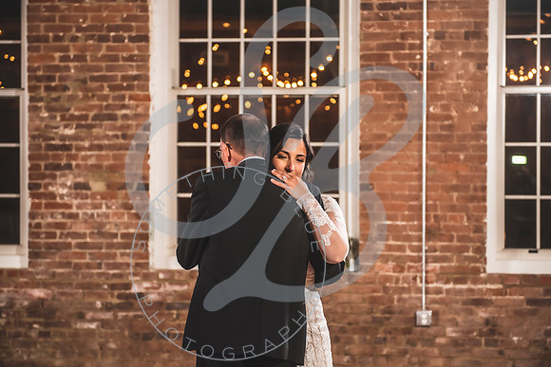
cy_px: 184
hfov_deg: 28.0
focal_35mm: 72
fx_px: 1106
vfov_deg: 18.9
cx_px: 276
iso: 500
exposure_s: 1/125
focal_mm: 70
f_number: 2.8
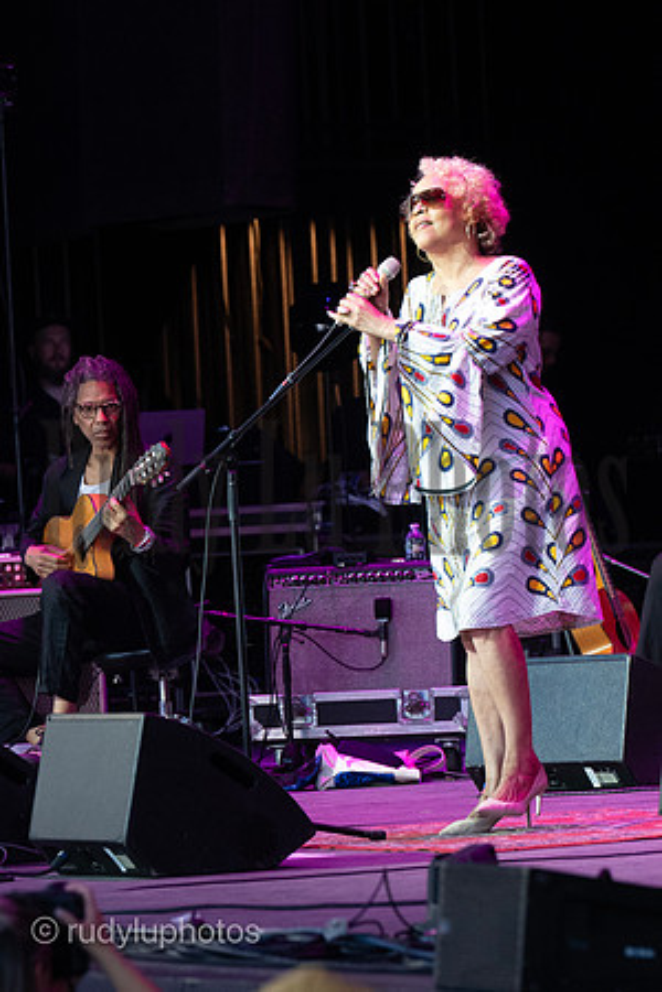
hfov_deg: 5.1
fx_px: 7447
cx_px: 331
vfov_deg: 7.6
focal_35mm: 270
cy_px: 496
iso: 3200
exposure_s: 1/200
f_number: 5.6
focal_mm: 180
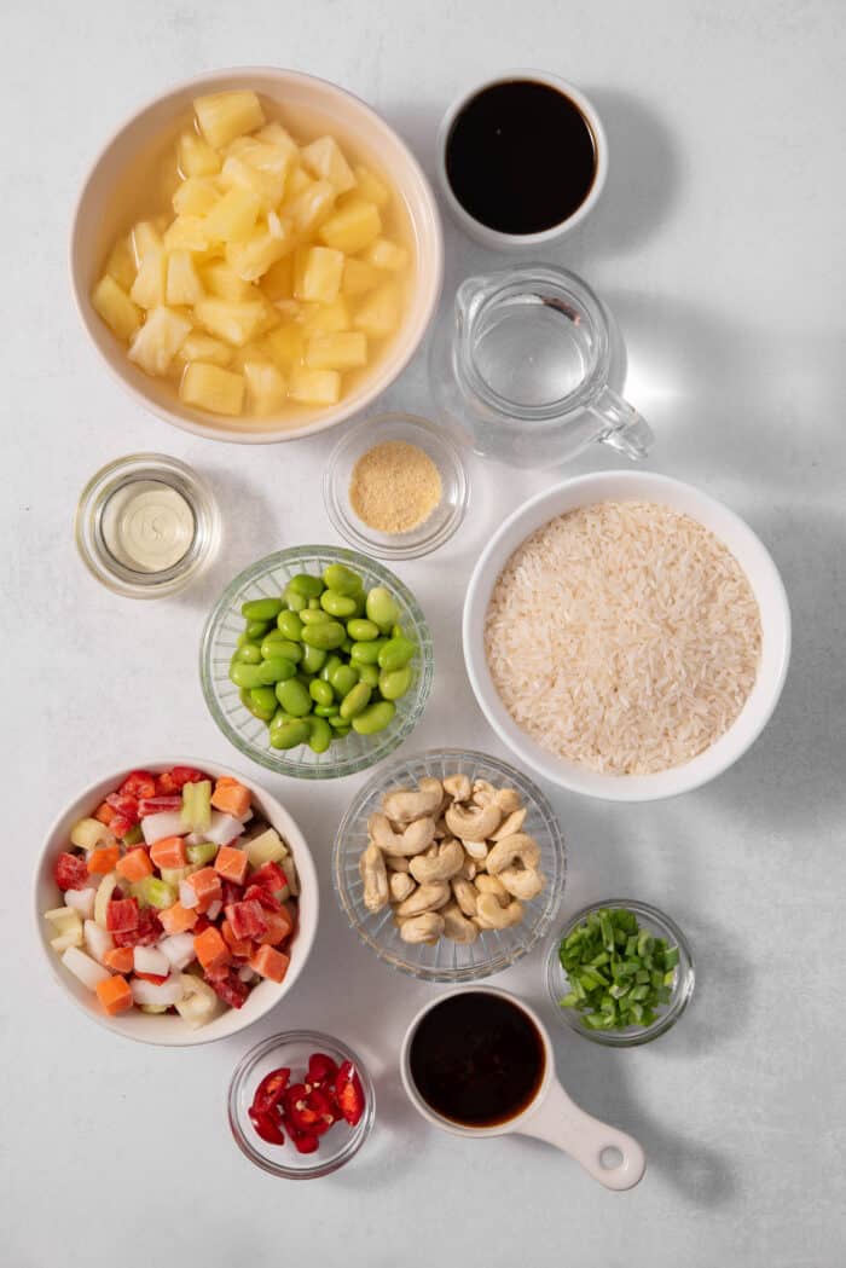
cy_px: 634
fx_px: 2113
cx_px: 423
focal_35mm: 60
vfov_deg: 33.4
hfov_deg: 22.6
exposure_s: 1/10
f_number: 8
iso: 100
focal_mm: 60
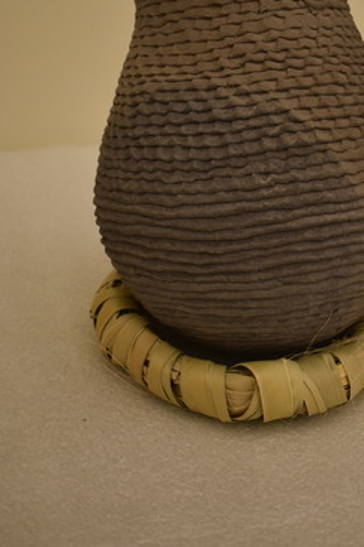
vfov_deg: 34.1
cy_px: 156
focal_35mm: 58
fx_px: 877
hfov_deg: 23.3
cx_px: 252
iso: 450
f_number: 4
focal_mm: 25
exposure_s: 1/60
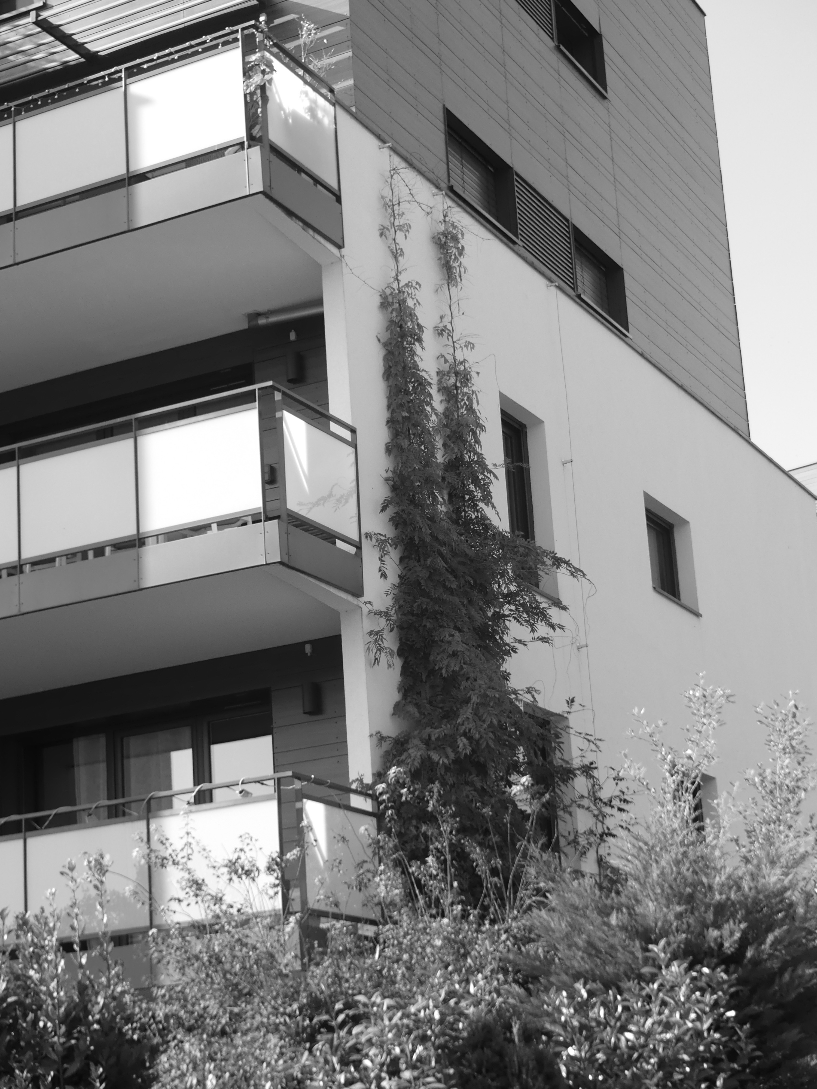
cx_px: 408
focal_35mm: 66
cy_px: 544
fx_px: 2077
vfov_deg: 29.4
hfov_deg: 22.3
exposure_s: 1/400
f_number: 3.2
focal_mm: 11.9
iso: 100
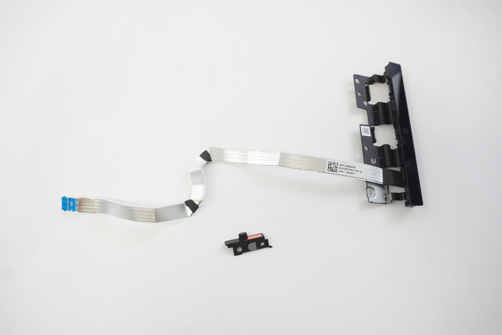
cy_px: 169
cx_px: 246
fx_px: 390
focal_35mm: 28
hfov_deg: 65.5
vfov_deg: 46.4
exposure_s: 1/250
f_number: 5.6
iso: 4000
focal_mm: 18
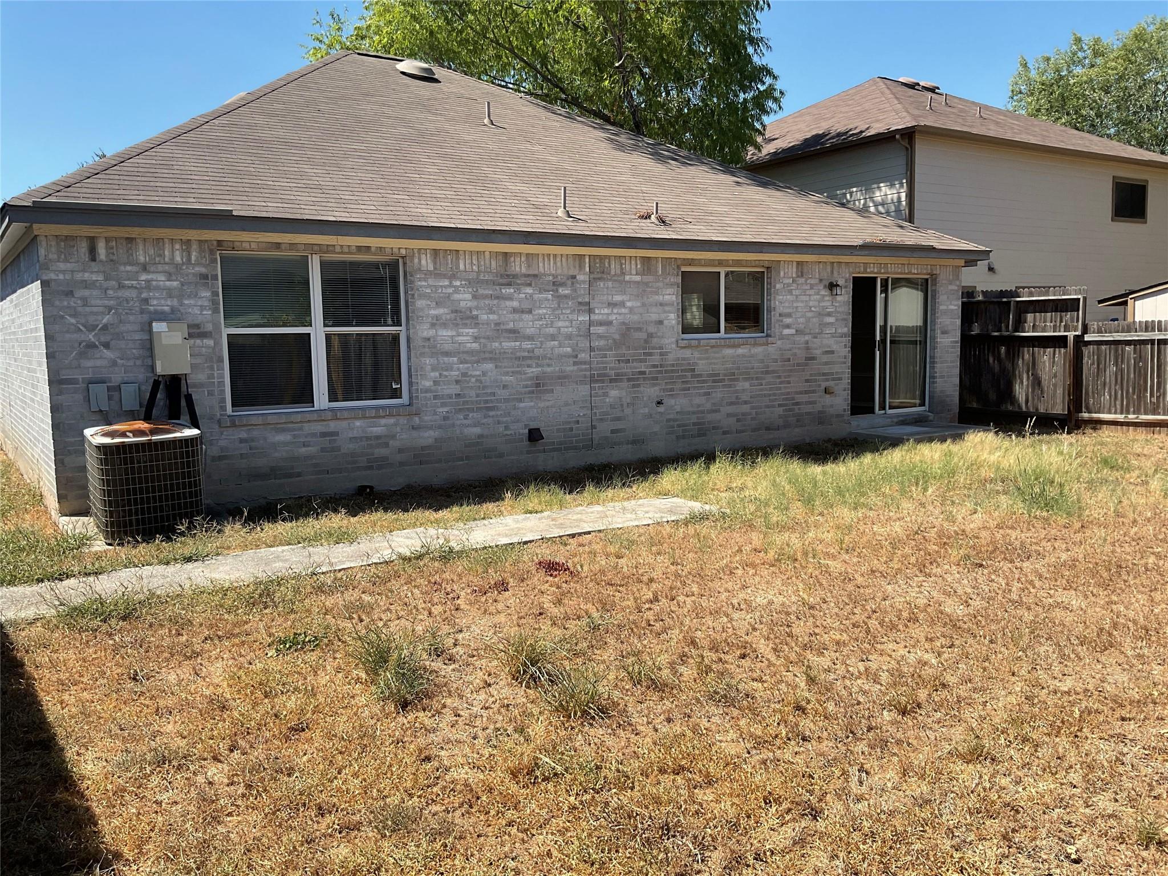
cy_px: 438
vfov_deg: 48.2
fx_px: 979
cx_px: 584
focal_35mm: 29
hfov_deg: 61.7
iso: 16
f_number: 1.8
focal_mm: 3
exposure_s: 1/1342
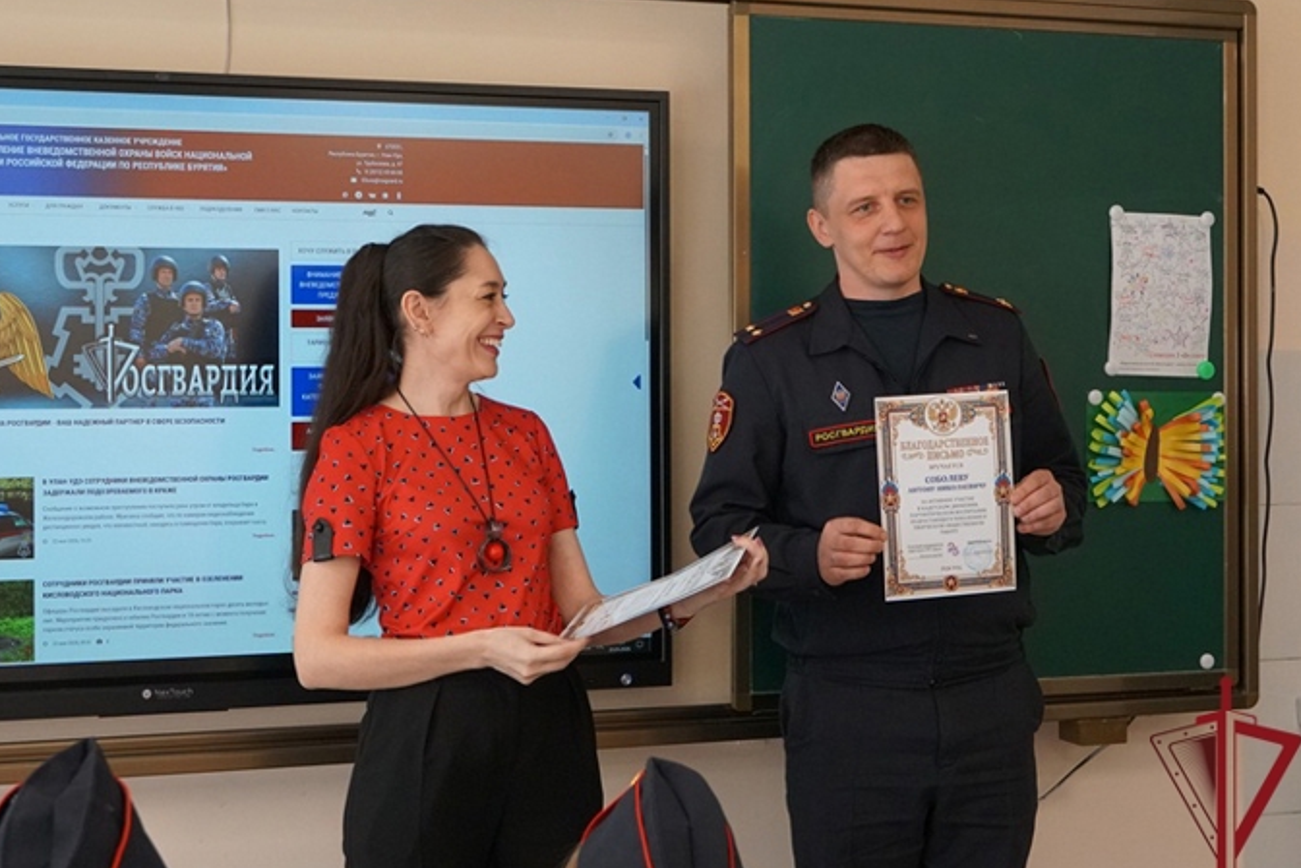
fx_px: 1755
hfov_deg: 40.7
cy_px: 432
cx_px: 598
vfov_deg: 27.8
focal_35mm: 49
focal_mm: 29
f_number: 4.5
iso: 1250
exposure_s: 1/160
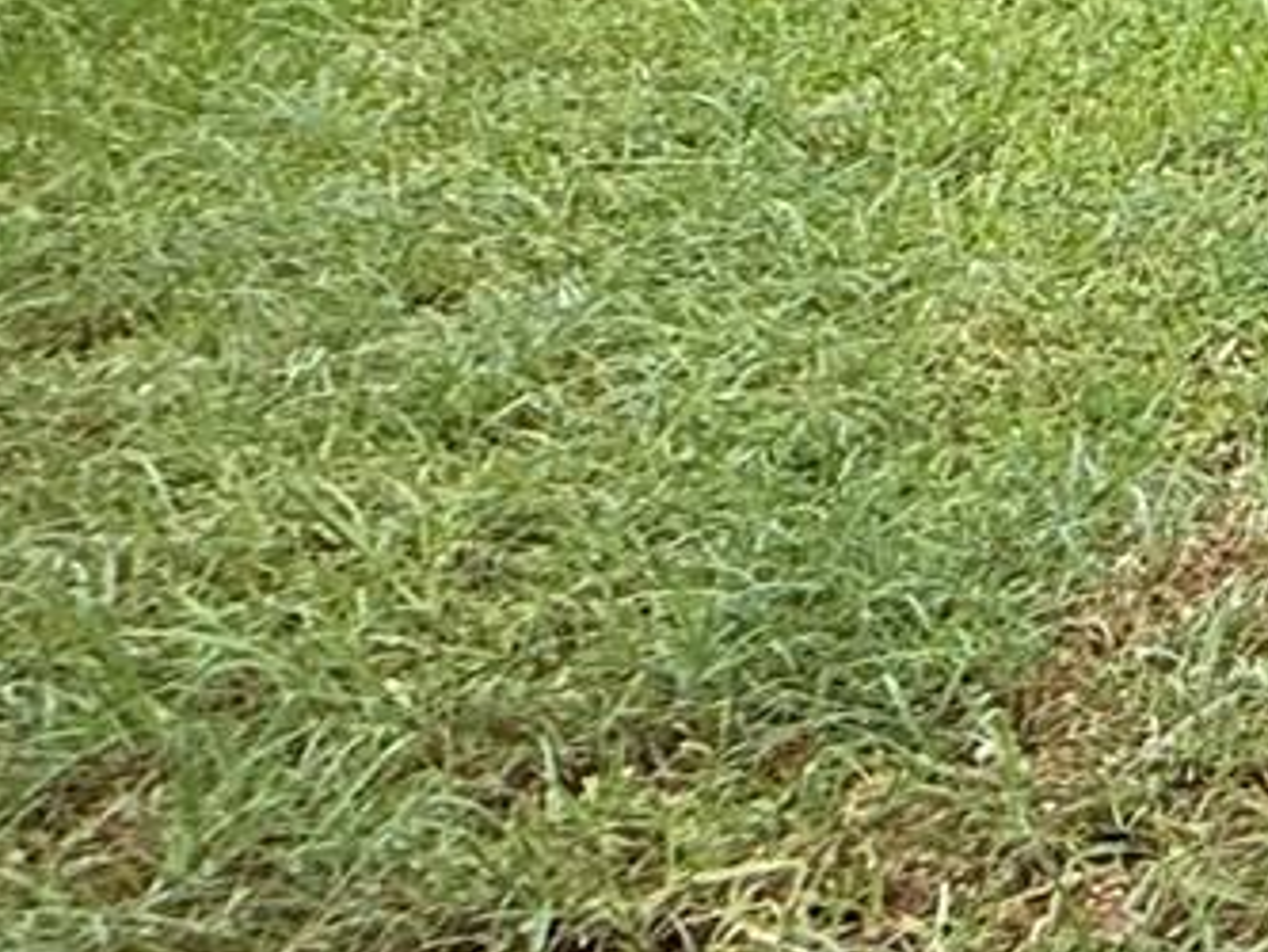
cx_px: 3610
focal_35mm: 86
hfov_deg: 12.3
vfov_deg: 14.8
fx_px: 3151
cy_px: -803
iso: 64
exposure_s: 1/184
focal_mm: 2.22
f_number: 2.2
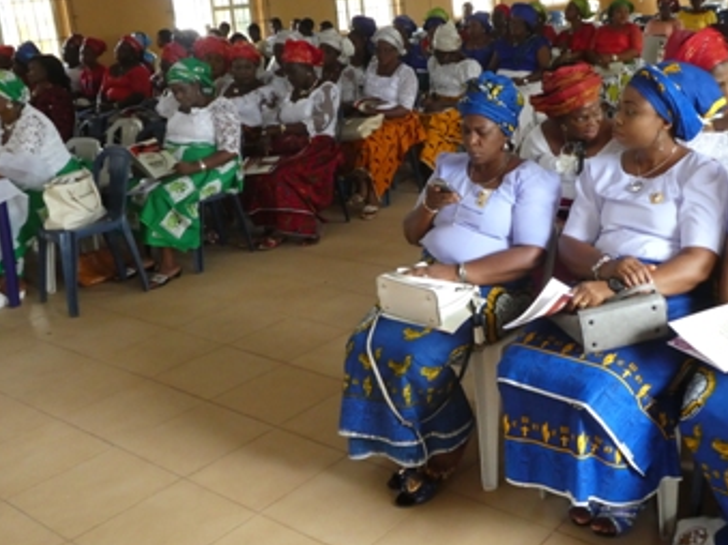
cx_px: 419
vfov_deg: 34.9
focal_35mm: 41
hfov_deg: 45.6
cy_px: 208
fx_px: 862
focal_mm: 5.4
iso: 640
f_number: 3.5
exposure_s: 1/60
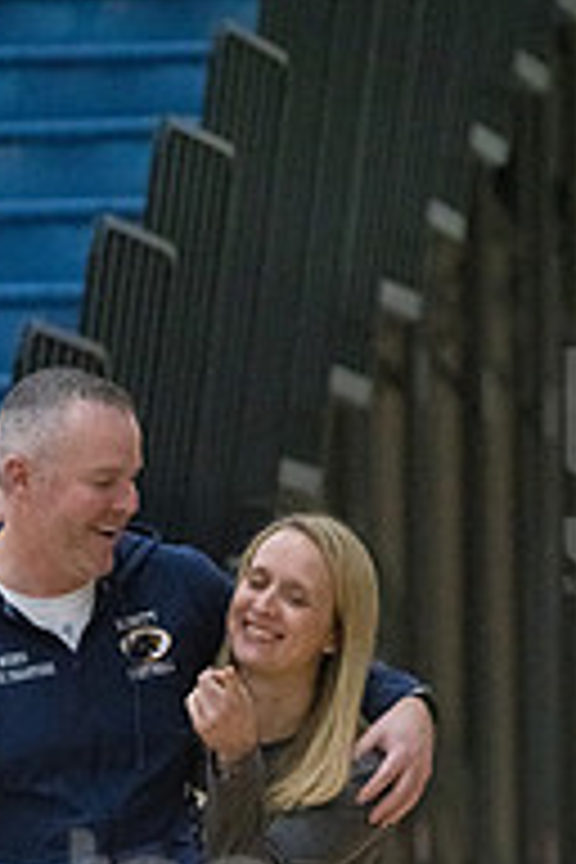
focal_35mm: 421
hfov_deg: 3.3
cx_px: 176
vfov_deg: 4.9
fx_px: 10103
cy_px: 954
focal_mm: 180
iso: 6400
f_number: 3.5
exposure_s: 1/1600
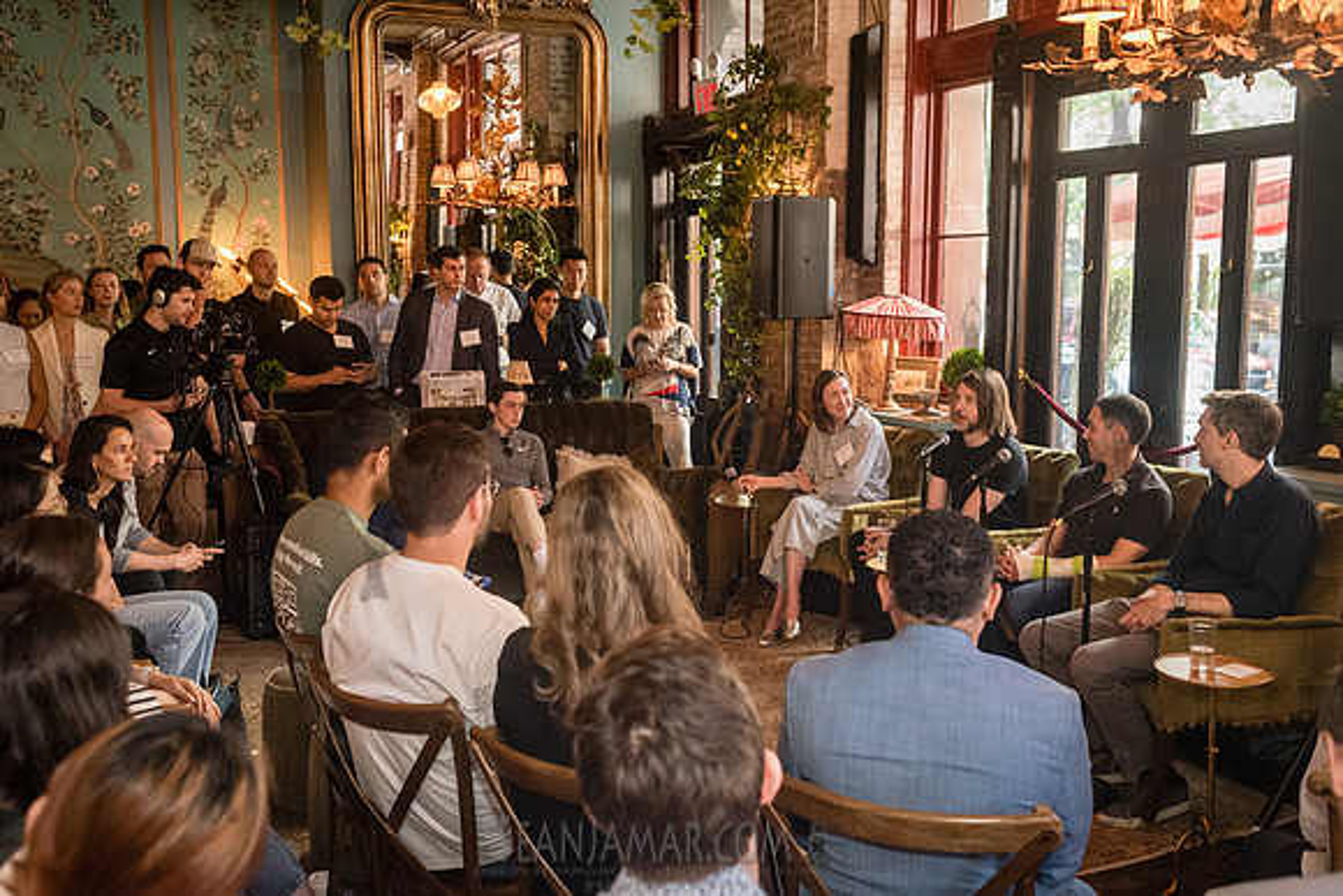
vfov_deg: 37.7
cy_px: 448
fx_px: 1313
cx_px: 672
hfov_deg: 54.2
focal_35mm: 35
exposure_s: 1/200
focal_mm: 35
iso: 4000
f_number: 4.5
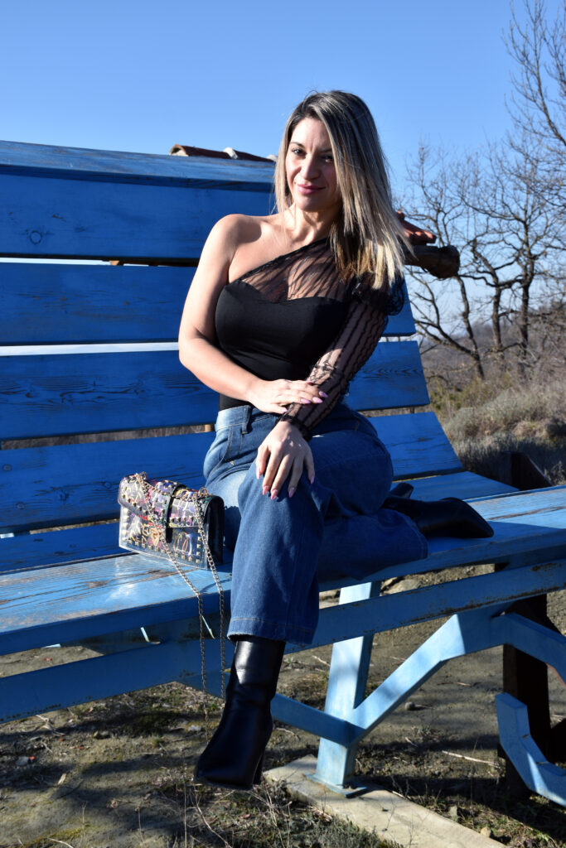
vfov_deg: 41.1
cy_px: 424
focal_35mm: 48
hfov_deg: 28.1
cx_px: 283
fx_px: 1132
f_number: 8
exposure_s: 1/250
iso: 110
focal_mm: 32
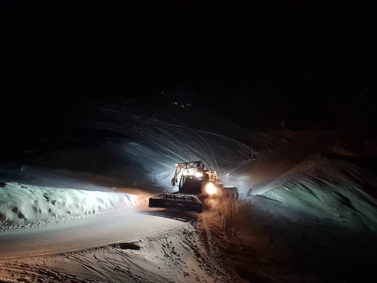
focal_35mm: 27
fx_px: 294
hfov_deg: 65.3
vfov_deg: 51.4
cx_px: 188
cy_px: 144
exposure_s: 1/33
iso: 320
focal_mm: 4.3
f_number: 1.5
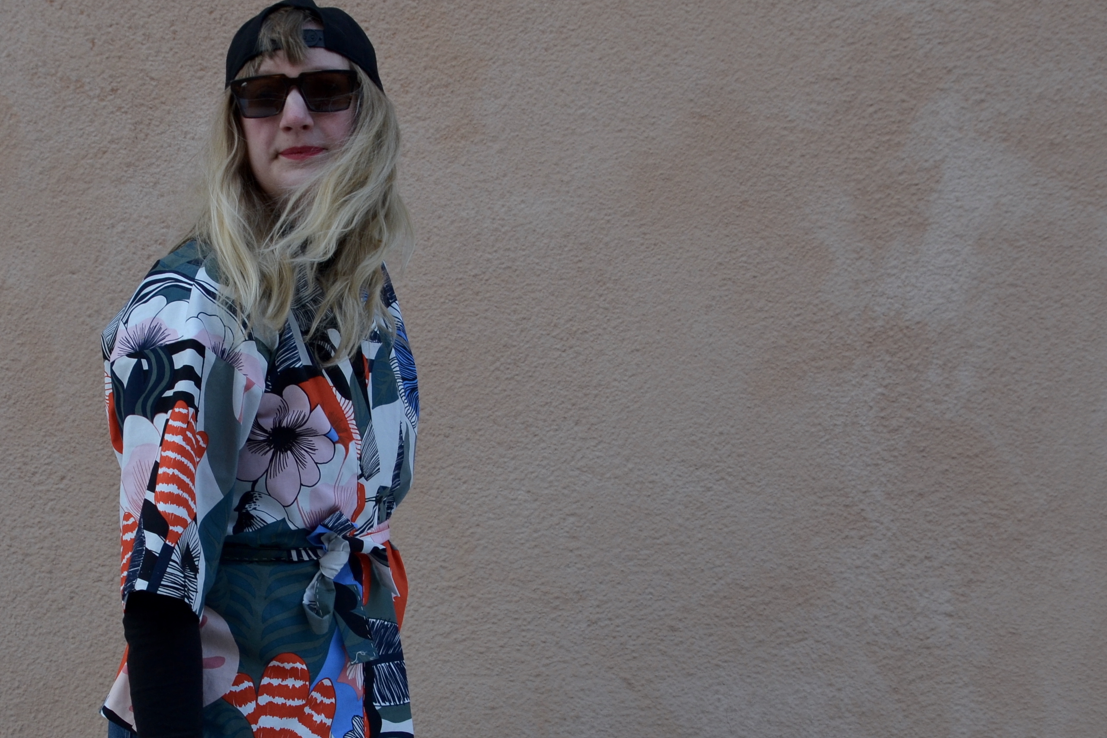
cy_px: 526
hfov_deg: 30.4
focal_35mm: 65
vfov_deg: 20.8
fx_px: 1998
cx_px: 262
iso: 200
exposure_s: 1/160
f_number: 6.3
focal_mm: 24
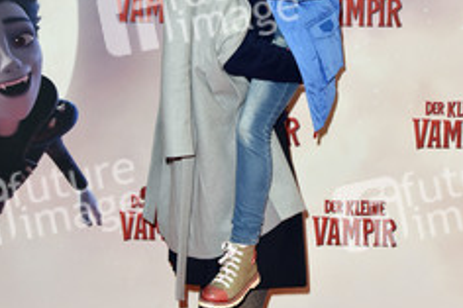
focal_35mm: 78
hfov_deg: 26.0
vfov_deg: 17.4
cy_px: 108
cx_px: 255
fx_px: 1002
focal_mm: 46
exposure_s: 1/100
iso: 1250
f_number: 5.6
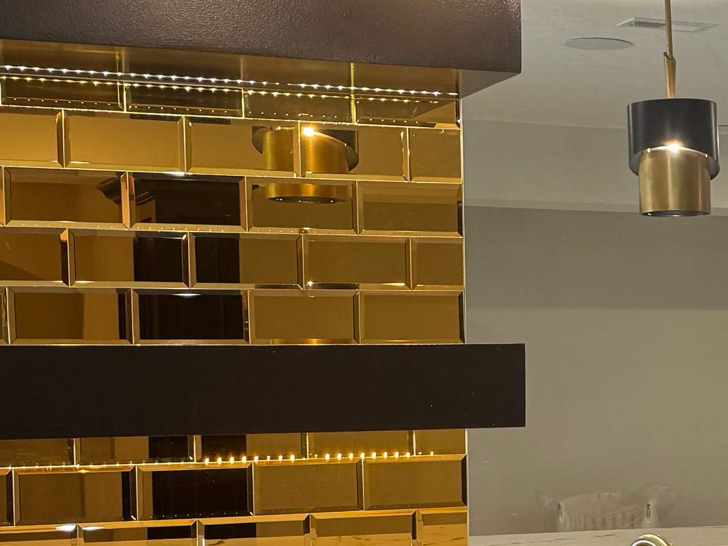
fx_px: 1851
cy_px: 459
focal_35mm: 88
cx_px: 662
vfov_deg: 16.6
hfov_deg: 21.7
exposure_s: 1/60
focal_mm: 6.76
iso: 125
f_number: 1.78
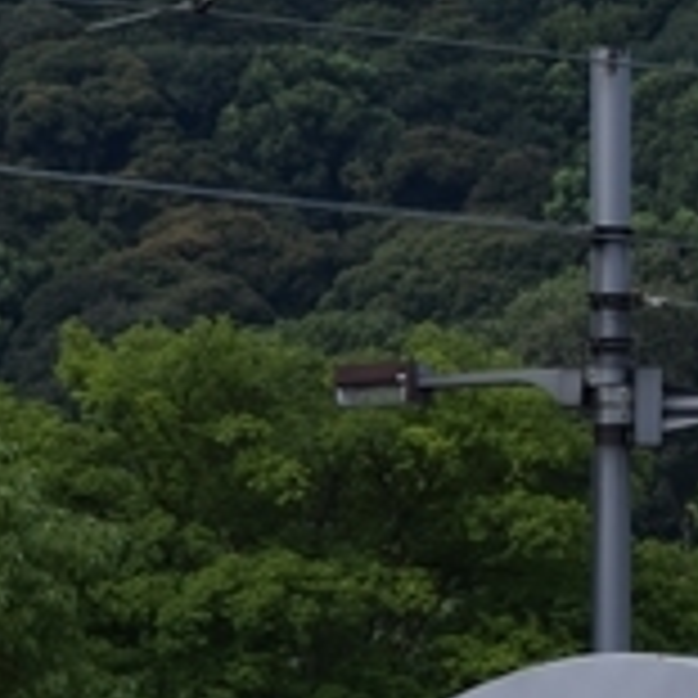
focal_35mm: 362
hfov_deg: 4.8
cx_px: 1144
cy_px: 525
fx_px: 8263
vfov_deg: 4.8
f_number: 9
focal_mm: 55
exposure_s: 1/250
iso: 100
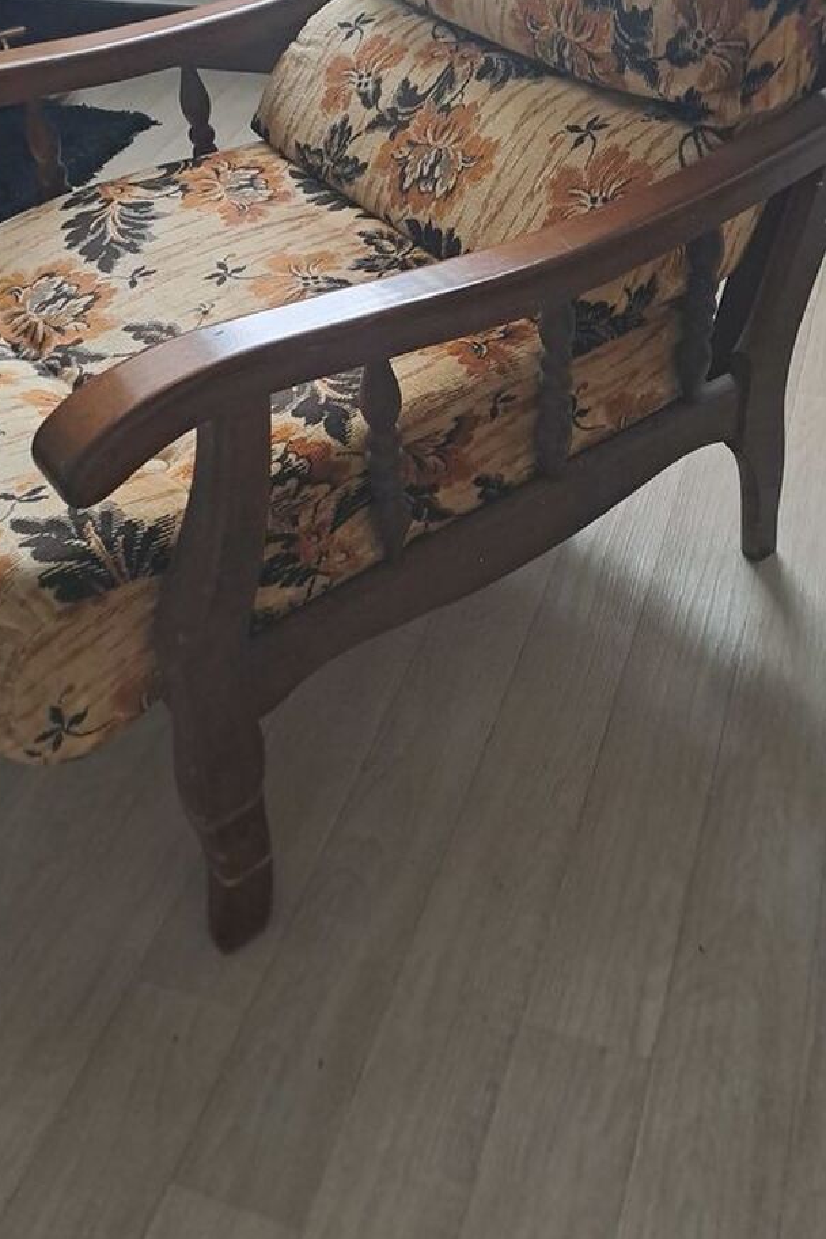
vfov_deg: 49.4
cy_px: 366
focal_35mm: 38
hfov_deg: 35.0
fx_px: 1308
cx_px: 485
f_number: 1.8
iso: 320
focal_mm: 4.65
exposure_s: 1/50
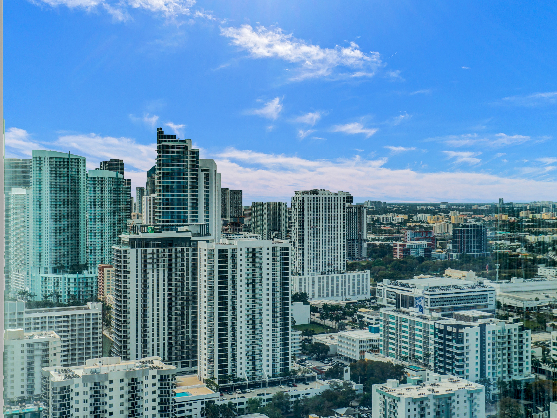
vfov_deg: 33.6
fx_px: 692
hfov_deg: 43.8
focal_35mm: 43
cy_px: 207
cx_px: 271
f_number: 6.3
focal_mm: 26
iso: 80
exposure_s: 1/200
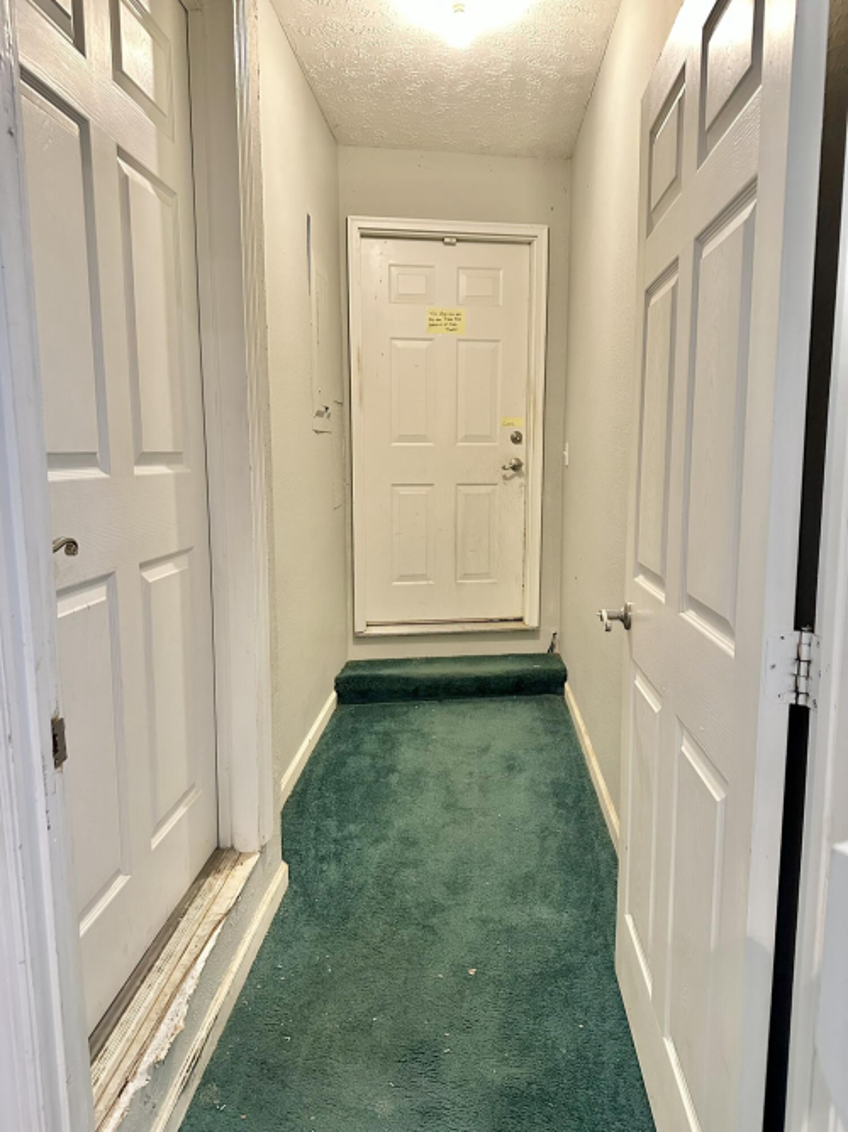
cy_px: 566
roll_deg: +0.3
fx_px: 784
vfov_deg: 71.6
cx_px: 424
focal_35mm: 24
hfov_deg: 56.8
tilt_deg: -8.1
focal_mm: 6.86
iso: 800
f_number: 1.78
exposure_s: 1/40
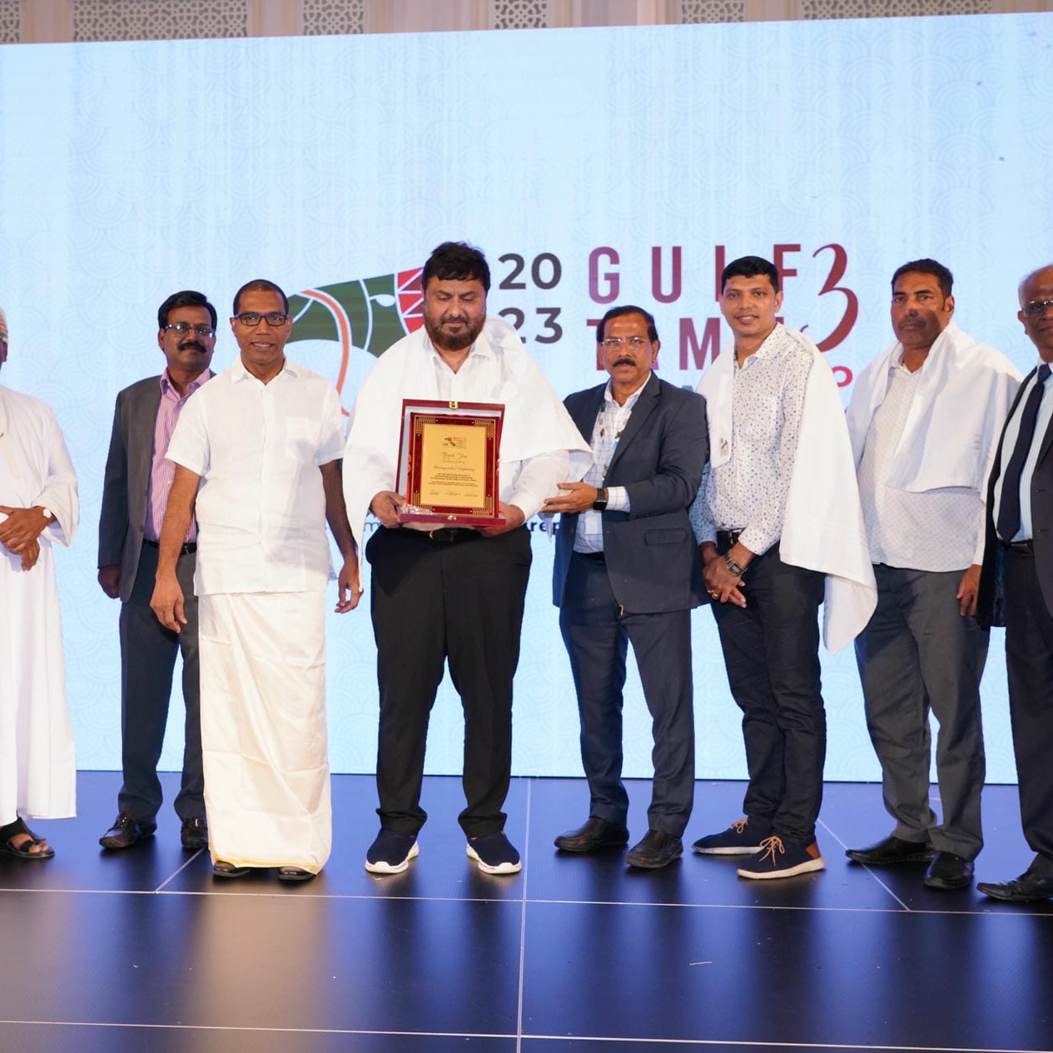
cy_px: 525
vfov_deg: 41.9
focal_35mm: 40
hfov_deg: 41.7
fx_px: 1377
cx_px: 429
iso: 1600
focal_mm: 31
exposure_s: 1/160
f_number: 6.3
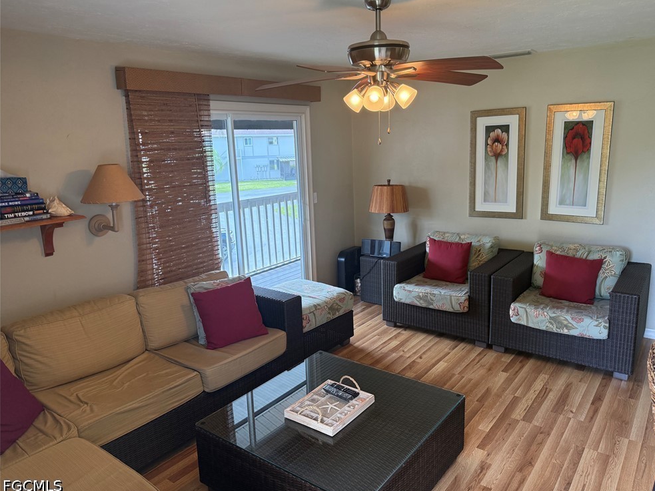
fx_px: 473
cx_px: 340
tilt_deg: -12.1
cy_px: 241
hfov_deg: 69.4
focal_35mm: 25
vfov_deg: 54.9
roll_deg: +2.2
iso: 200
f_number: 1.78
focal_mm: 6.76
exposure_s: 1/120
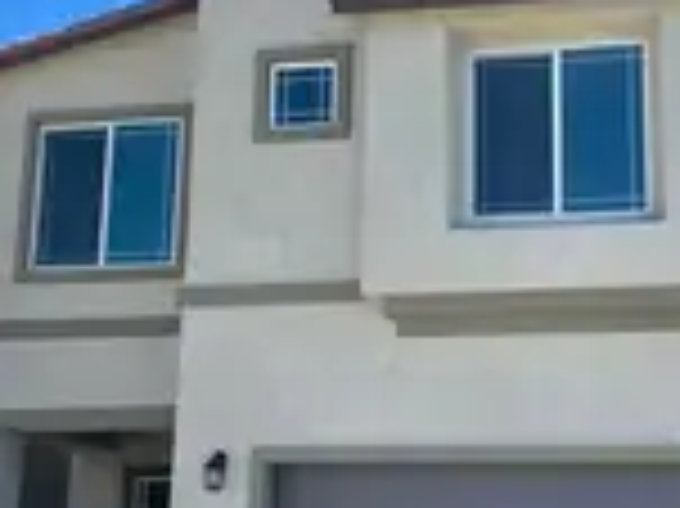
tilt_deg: +13.5
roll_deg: -0.3
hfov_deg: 28.0
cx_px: 450
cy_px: 238
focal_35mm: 69
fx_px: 1354
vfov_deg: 21.3
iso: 32
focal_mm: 4.2
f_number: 1.6
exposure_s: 1/2174
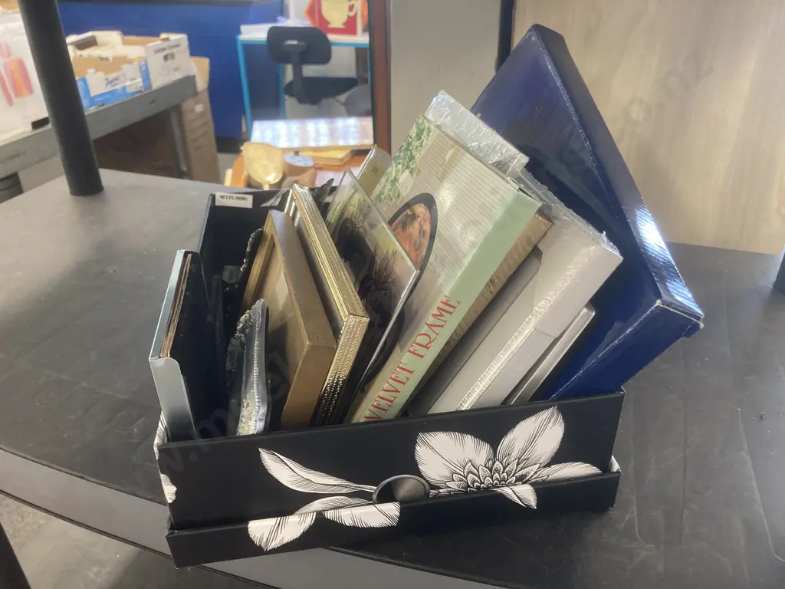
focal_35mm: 28
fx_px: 635
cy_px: 294
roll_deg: +1.1
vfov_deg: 49.7
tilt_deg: -29.2
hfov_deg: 63.4
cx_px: 392
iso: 160
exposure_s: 1/50
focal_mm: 3.99
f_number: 1.8
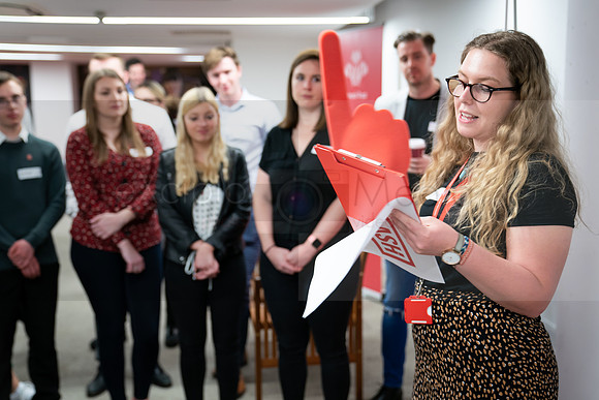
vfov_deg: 30.1
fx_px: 742
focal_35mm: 45
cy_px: 200
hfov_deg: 44.0
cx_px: 306
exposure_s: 1/60
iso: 1000
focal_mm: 43
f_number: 2.8
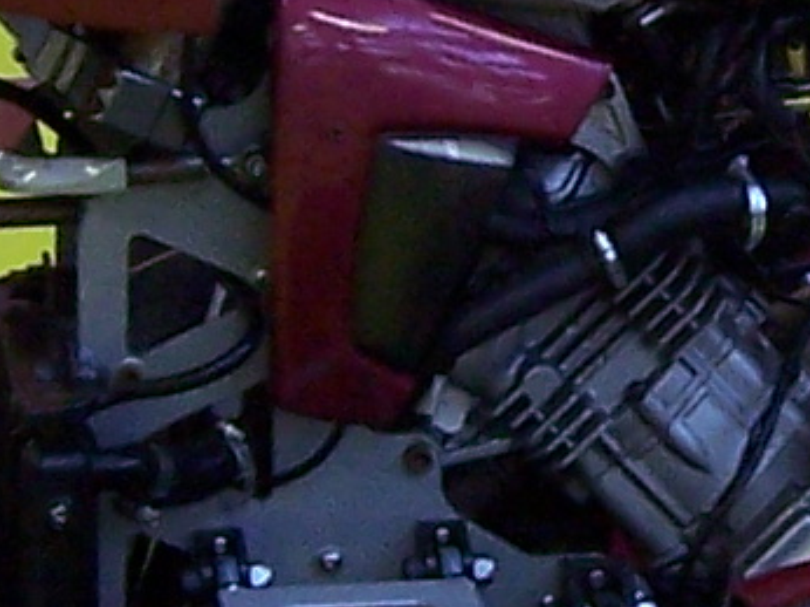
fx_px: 5144
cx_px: 733
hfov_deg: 9.0
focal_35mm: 220
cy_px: -45
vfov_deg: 6.7
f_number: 3.4
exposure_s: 1/30
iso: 140
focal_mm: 5.5
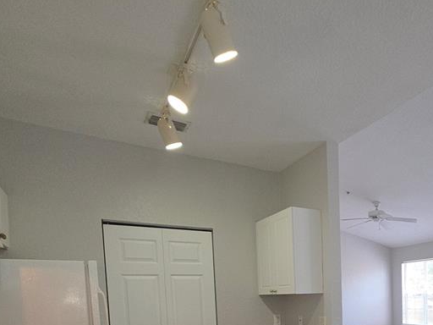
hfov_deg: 62.8
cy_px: 317
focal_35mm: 26
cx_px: 333
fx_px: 325
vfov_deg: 45.6
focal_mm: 2.2
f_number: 1.9
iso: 80
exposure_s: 1/60
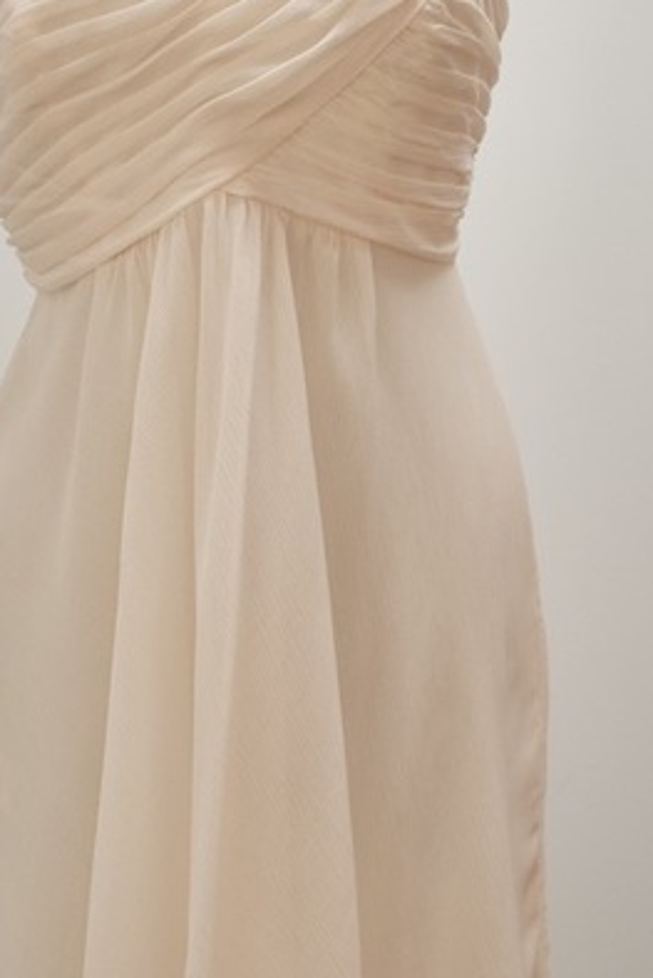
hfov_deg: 15.3
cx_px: 204
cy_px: 387
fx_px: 2419
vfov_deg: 22.8
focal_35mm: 89
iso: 800
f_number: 3.8
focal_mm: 26
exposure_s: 1/160
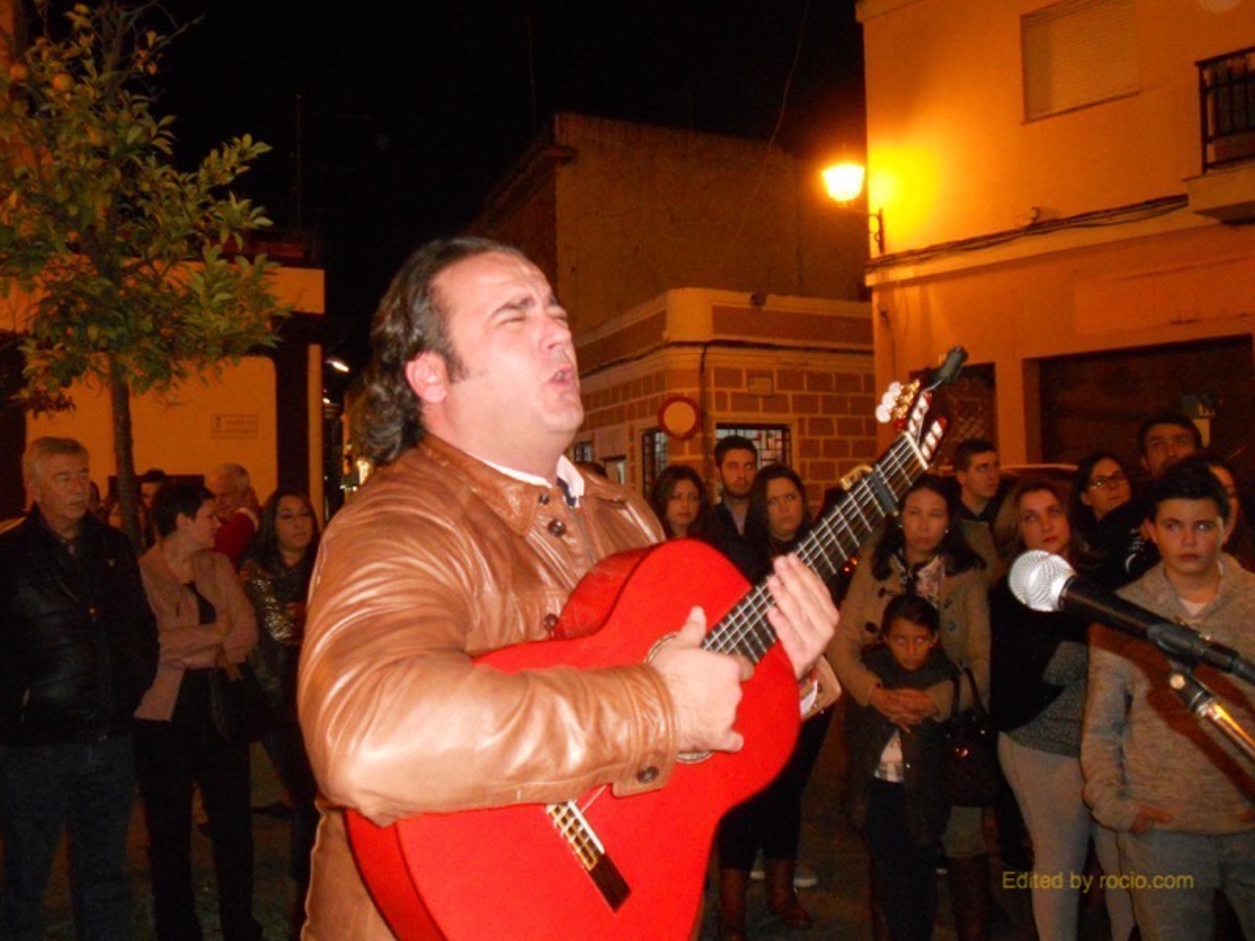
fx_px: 1378
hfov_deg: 49.0
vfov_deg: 37.7
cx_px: 628
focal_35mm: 38
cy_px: 470
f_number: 3.9
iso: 640
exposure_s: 1/30
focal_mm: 6.9
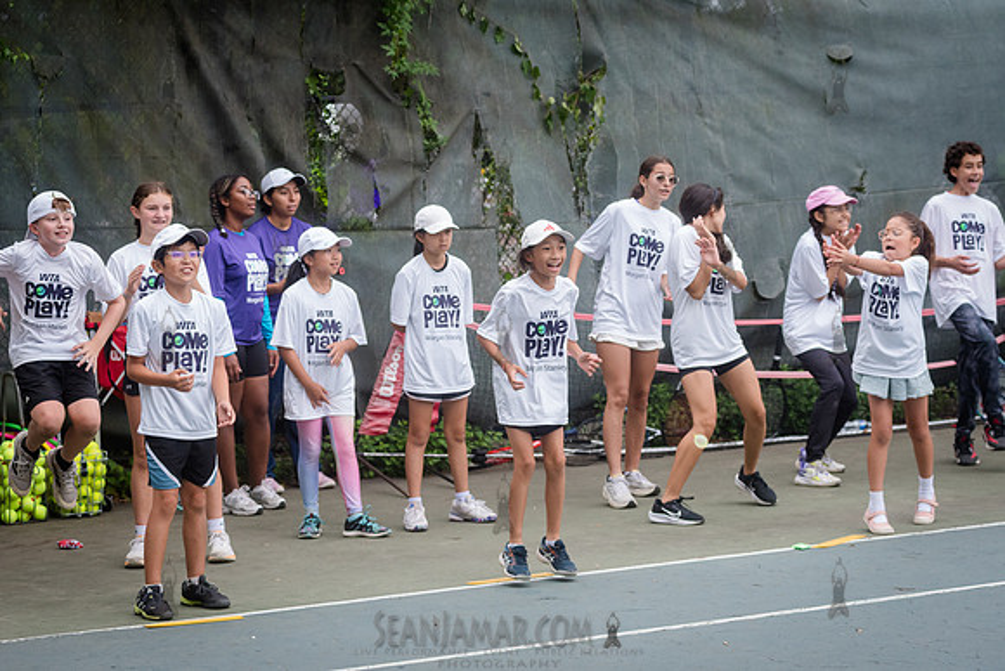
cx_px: 544
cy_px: 337
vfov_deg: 13.7
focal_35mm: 100
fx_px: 2783
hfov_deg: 20.5
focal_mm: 92
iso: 1250
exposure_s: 1/1000
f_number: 5
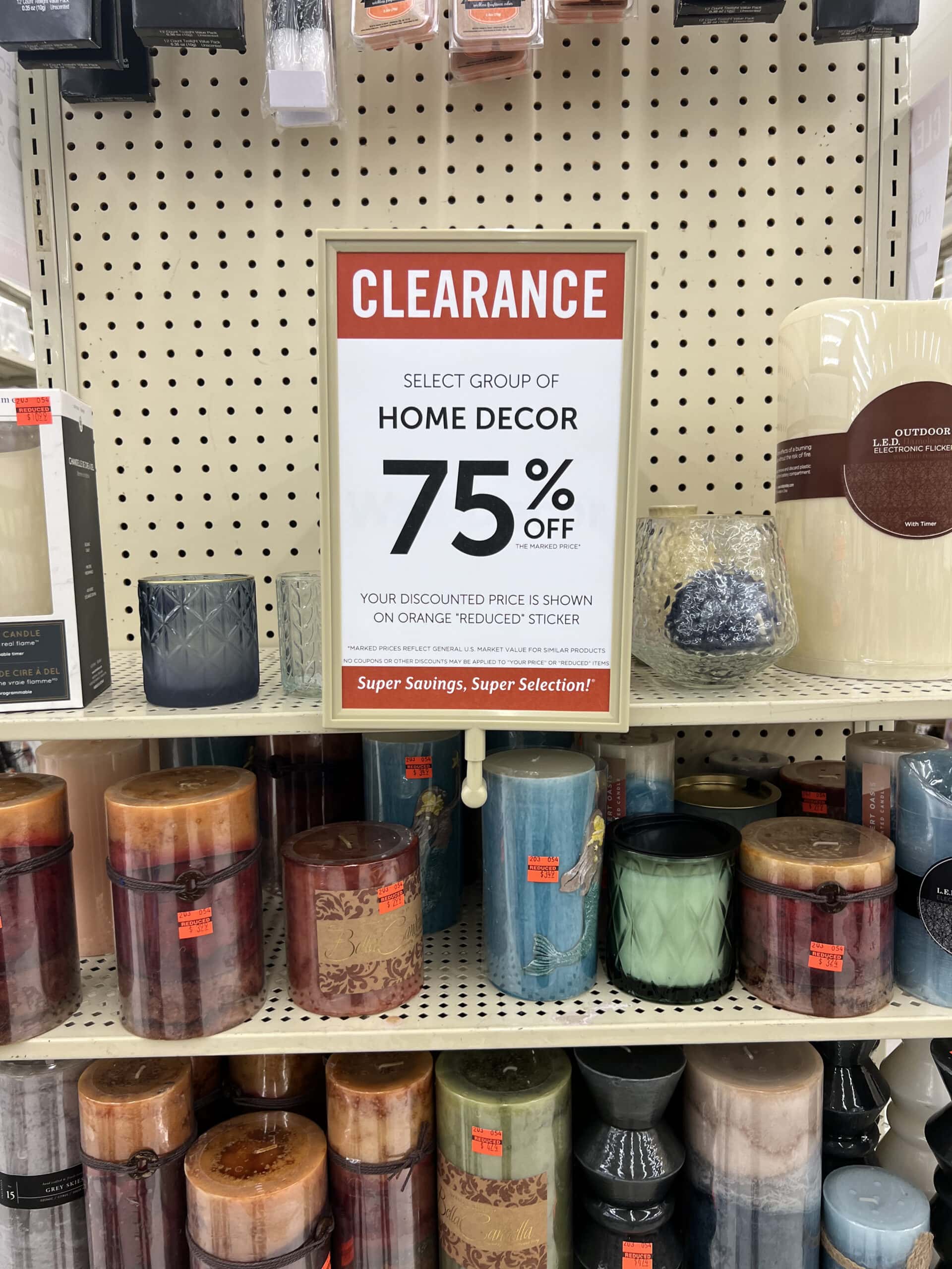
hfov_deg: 53.1
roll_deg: +0.7
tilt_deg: -8.0
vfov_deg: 67.3
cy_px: 634
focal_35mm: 26
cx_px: 476
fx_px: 953
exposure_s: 1/120
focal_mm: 5.7
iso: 64
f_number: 1.5
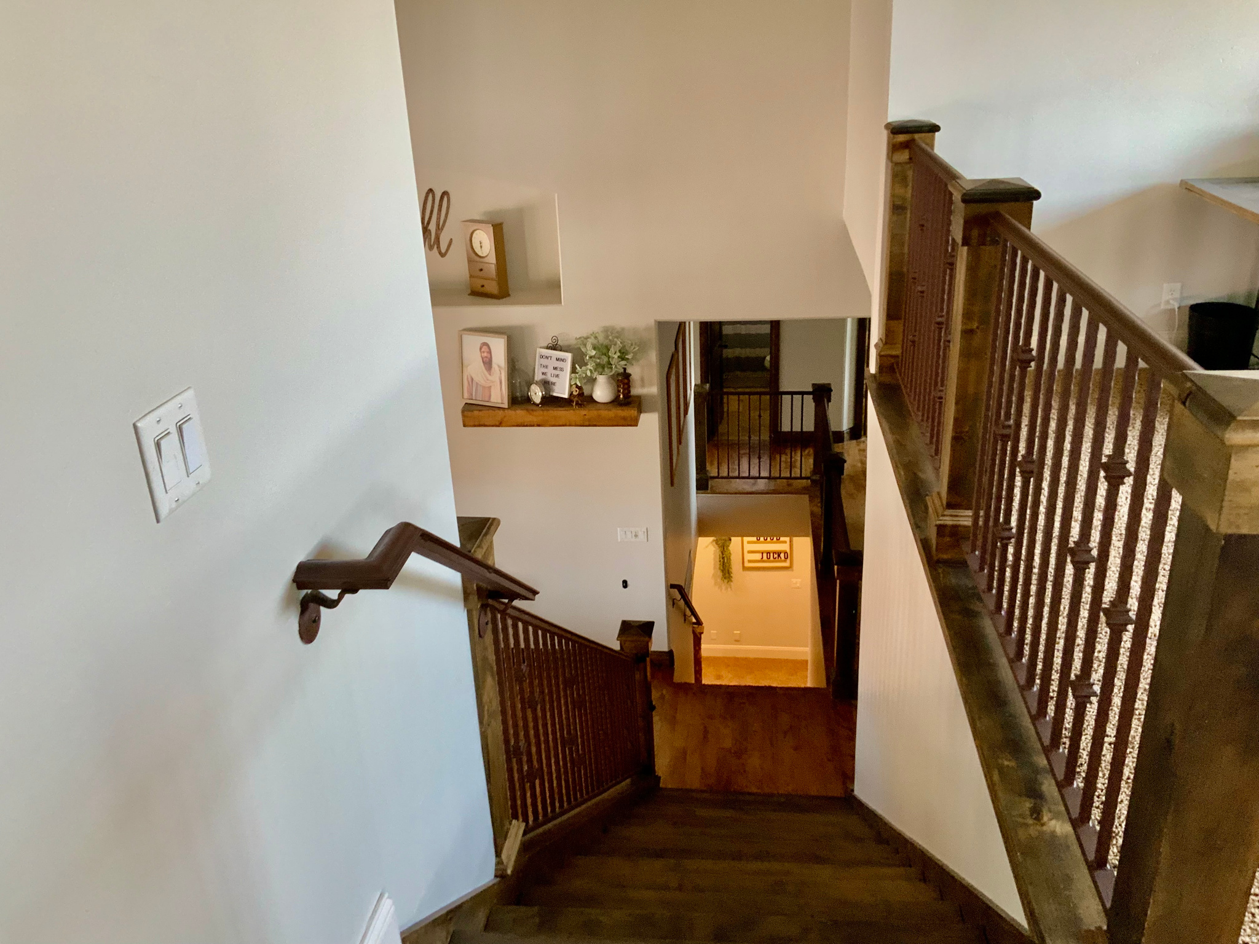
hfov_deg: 61.7
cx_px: 630
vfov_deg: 48.2
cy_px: 472
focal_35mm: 29
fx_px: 1055
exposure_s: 1/60
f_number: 1.8
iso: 125
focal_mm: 3
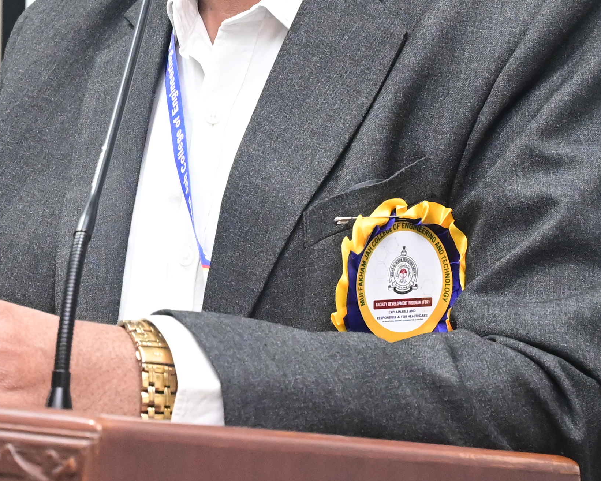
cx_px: -157
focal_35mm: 152
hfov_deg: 12.3
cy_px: -125
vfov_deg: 10.0
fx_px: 2704
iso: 5000
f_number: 6.3
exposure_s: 1/125
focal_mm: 44
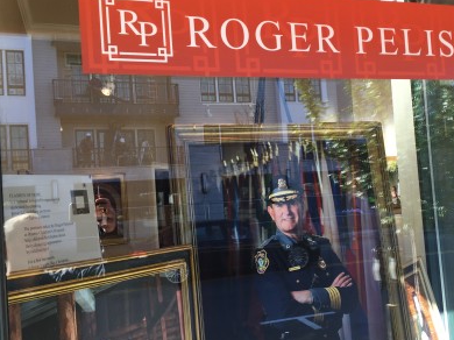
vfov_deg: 36.8
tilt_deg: +2.8
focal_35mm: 39
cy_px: 166
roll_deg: +3.5
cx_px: 284
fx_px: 511
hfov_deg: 47.4
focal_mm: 4.15
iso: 32
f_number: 2.2
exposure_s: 1/172
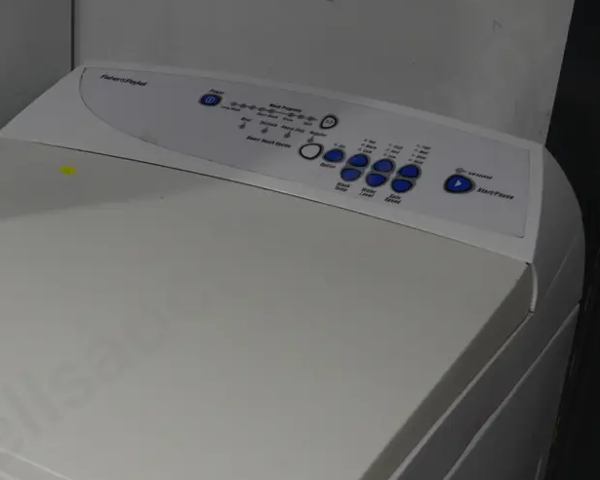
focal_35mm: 65
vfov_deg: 23.4
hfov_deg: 28.7
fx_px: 1154
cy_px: 322
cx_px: 154
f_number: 4.4
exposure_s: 1/60
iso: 200
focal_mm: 20
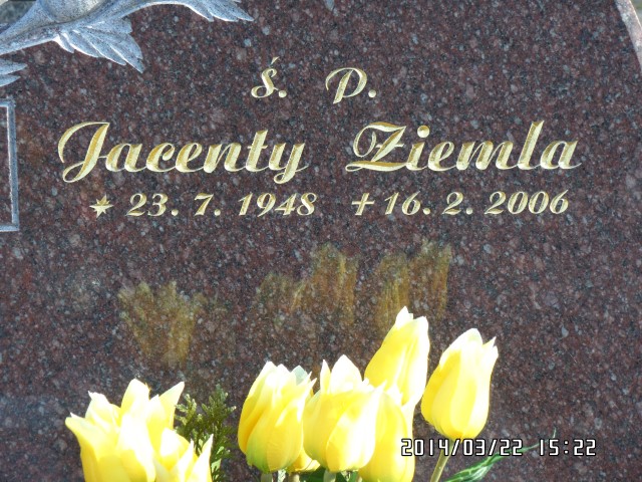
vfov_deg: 10.5
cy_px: 241
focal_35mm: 141
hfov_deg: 14.0
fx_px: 2615
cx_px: 321
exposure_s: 1/125
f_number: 4.2
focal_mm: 25.2
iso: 100
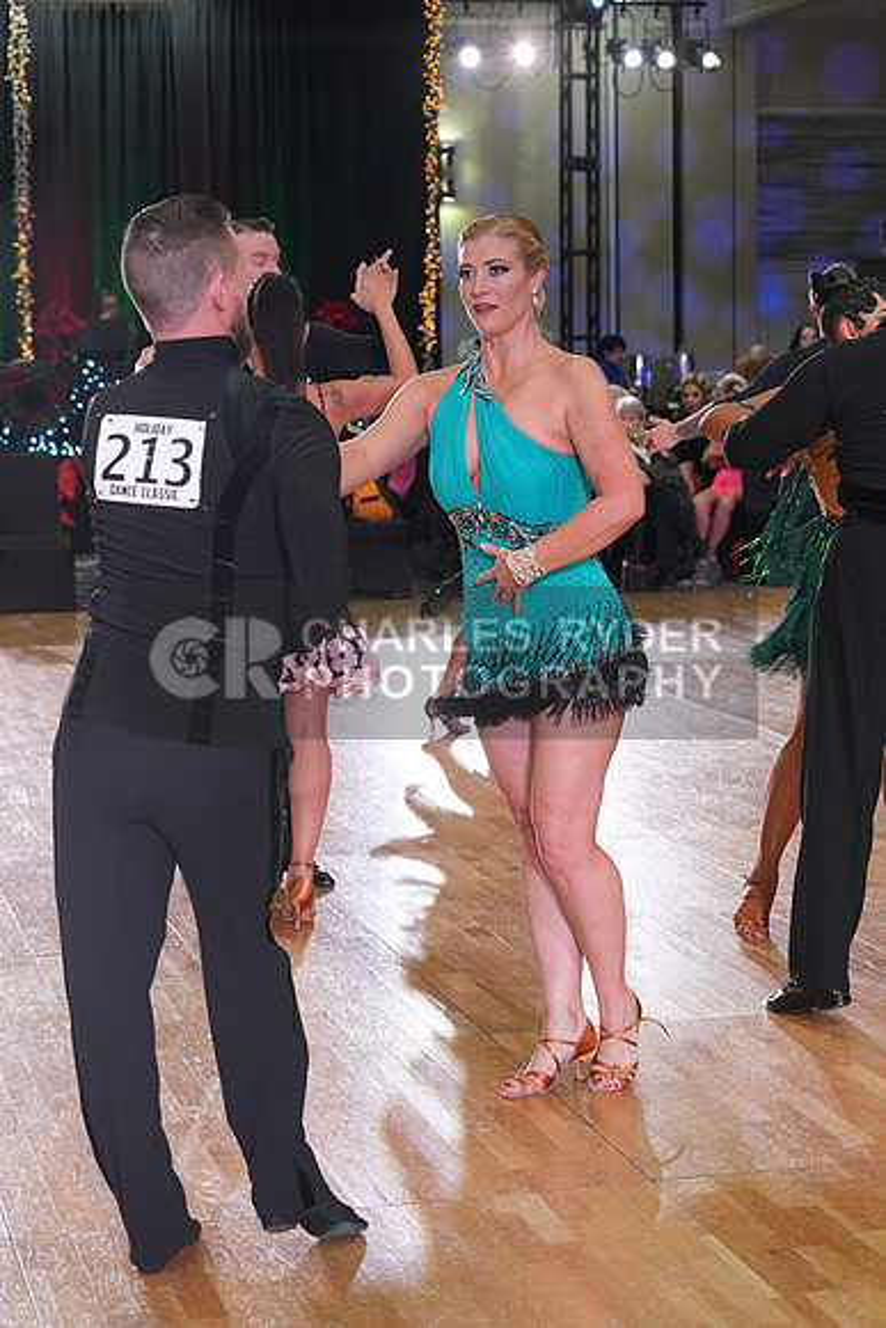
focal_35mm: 74
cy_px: 664
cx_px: 443
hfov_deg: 18.4
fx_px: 2730
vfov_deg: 27.3
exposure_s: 1/200
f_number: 5.6
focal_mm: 74
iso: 2500
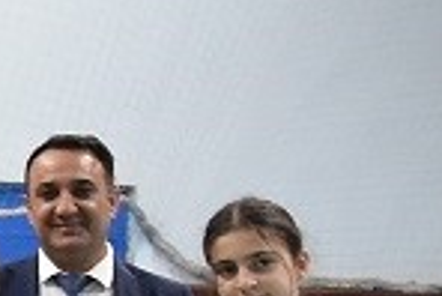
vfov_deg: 6.0
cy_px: 293
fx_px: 2802
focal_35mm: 228
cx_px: -1045
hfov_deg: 7.5
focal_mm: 20
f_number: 4.5
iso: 800
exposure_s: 1/80
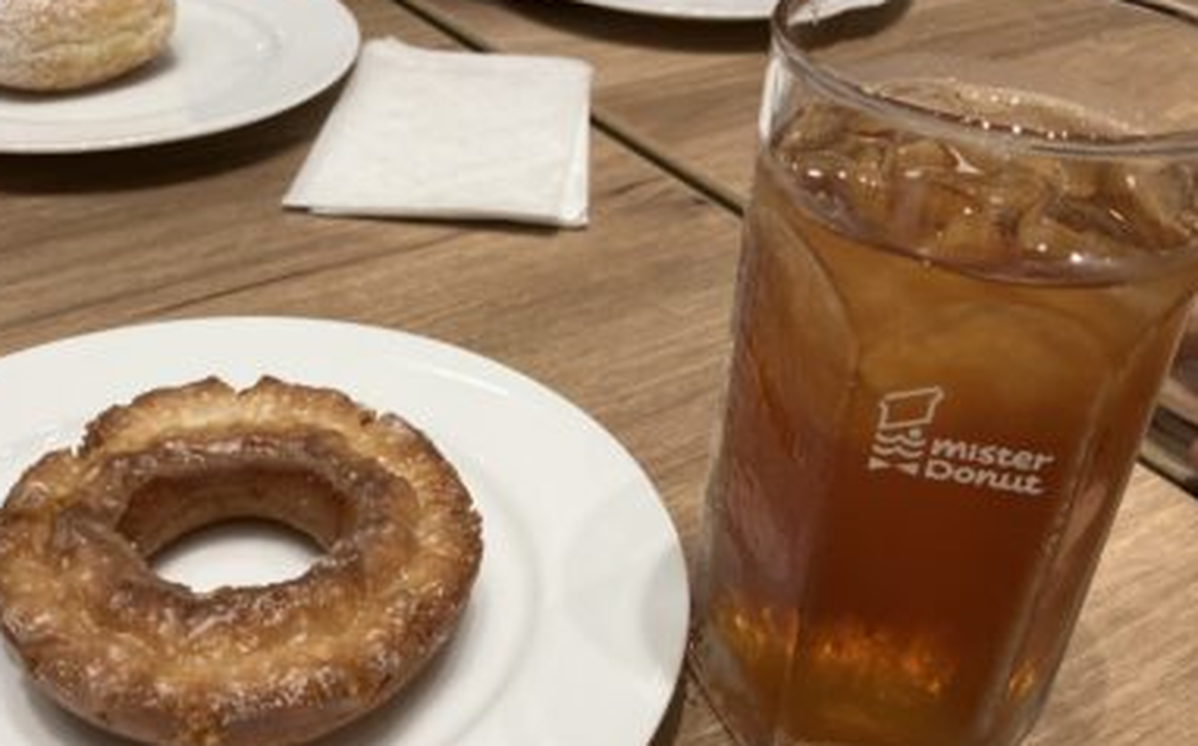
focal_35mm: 42
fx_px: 1370
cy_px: 491
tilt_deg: -37.2
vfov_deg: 30.3
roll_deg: -2.3
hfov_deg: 47.1
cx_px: 502
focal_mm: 3.99
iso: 32
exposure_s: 1/100
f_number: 1.8
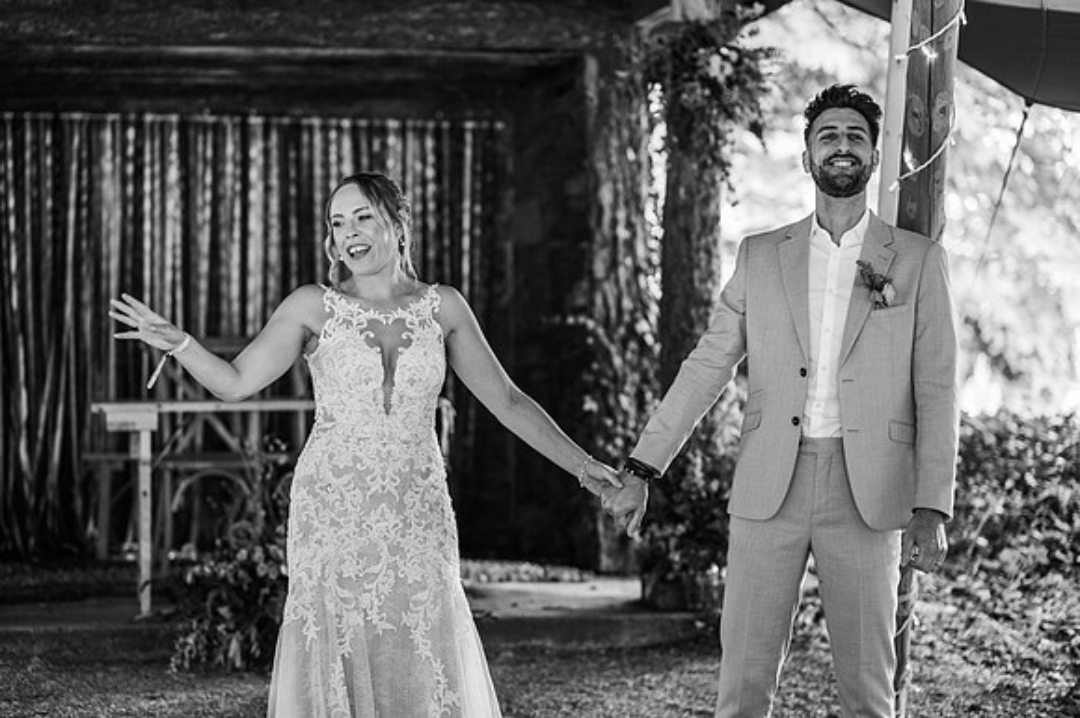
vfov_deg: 16.1
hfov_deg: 23.9
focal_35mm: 85
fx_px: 2548
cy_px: 359
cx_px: 540
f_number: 2.2
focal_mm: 85
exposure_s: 1/200
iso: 1000
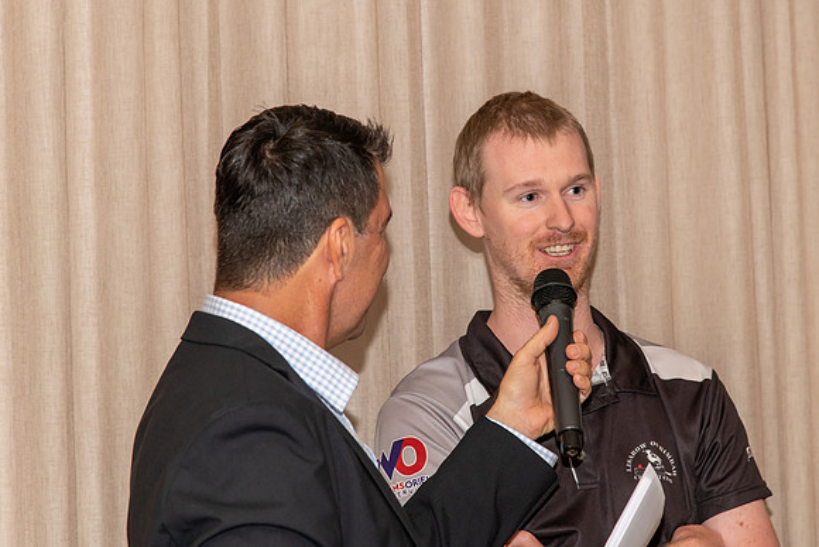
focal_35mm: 144
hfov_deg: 14.3
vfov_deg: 9.5
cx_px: 491
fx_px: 3273
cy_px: 219
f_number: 5.6
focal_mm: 120
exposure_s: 1/60
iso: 800
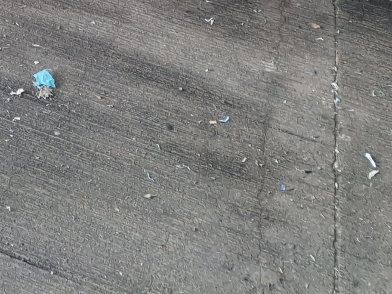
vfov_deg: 11.5
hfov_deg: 16.9
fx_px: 1268
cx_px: -71
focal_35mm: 112
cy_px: -355
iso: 32
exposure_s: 1/197
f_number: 1.8
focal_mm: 4.69
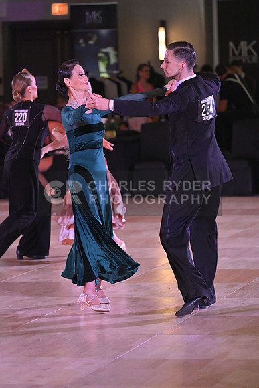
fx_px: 1941
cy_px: 194
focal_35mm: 180
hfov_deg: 7.6
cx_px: 130
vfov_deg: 11.4
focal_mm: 180
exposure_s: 1/320
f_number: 5
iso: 3200
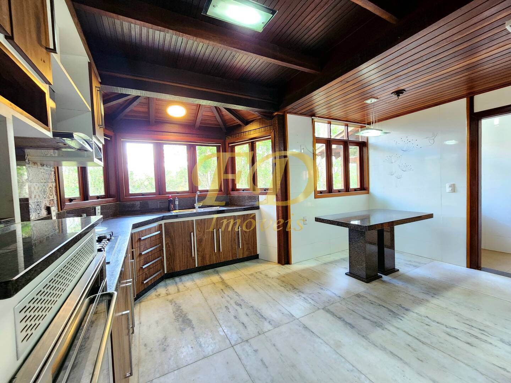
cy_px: 192
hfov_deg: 106.2
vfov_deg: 89.9
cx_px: 256
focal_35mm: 13
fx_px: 192
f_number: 2.2
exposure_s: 1/30
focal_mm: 2.2
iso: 400
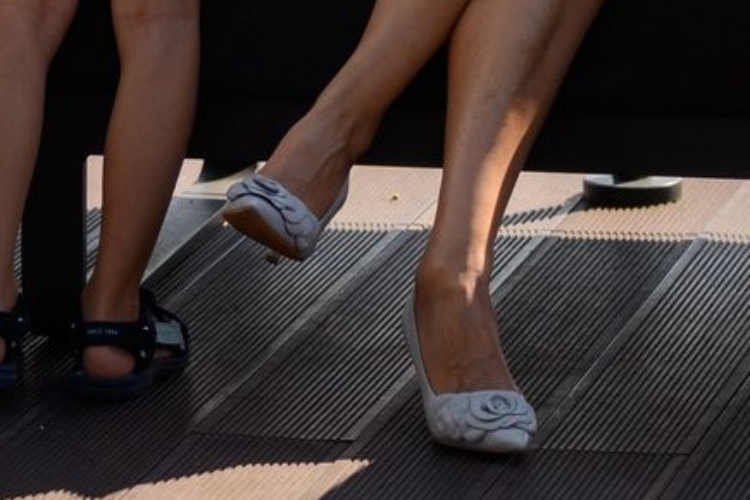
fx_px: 6125
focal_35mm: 294
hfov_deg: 7.0
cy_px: -455
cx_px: 400
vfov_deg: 4.6
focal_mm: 50
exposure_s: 1/8000
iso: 160
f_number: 1.8
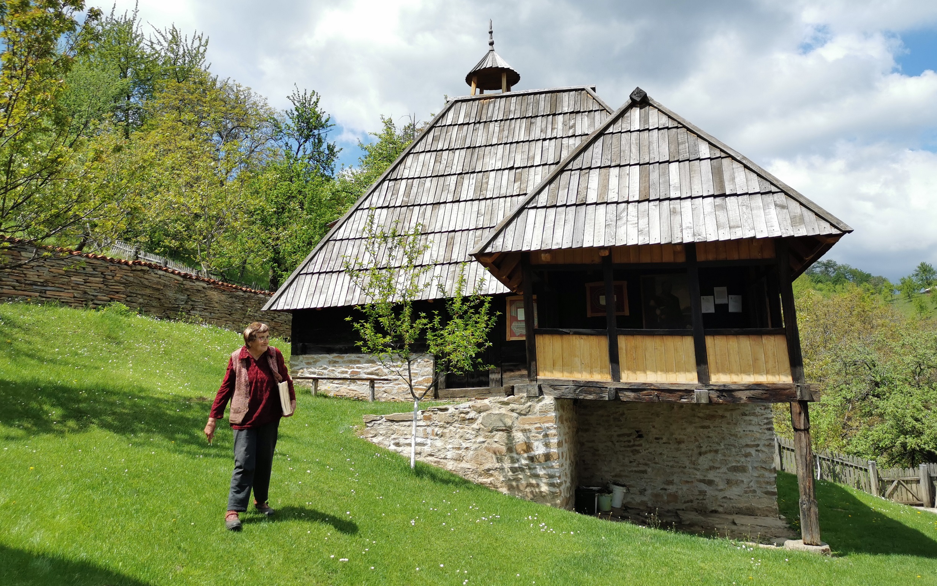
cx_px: 471
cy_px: 247
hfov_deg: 64.6
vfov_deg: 43.0
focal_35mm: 29
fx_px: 741
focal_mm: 5.58
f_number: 1.8
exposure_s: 1/2299
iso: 50
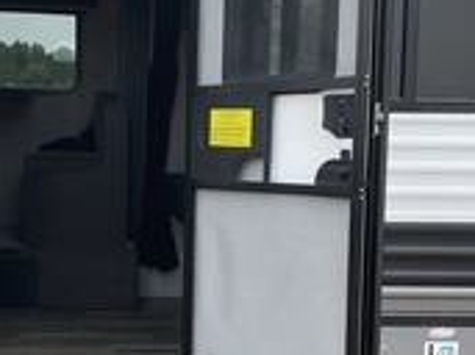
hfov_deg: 28.1
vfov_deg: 21.5
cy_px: 225
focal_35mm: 68
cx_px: 108
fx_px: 932
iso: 25
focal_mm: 3
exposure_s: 1/829
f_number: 1.8
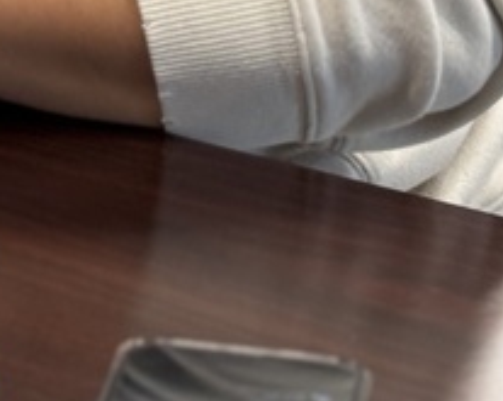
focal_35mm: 232
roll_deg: +1.8
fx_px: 3449
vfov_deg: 6.5
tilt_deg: -12.6
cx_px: -644
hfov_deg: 7.8
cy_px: -357
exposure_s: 1/60
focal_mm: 6.76
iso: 125
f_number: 1.78
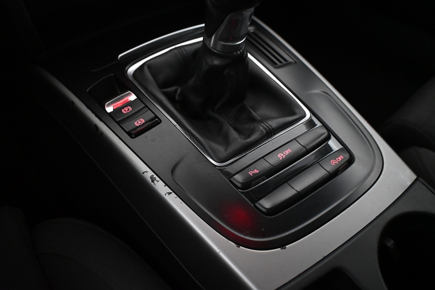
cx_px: 218
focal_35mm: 33
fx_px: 399
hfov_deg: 57.2
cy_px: 145
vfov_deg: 40.0
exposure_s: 1/60
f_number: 4
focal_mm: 22
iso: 6400
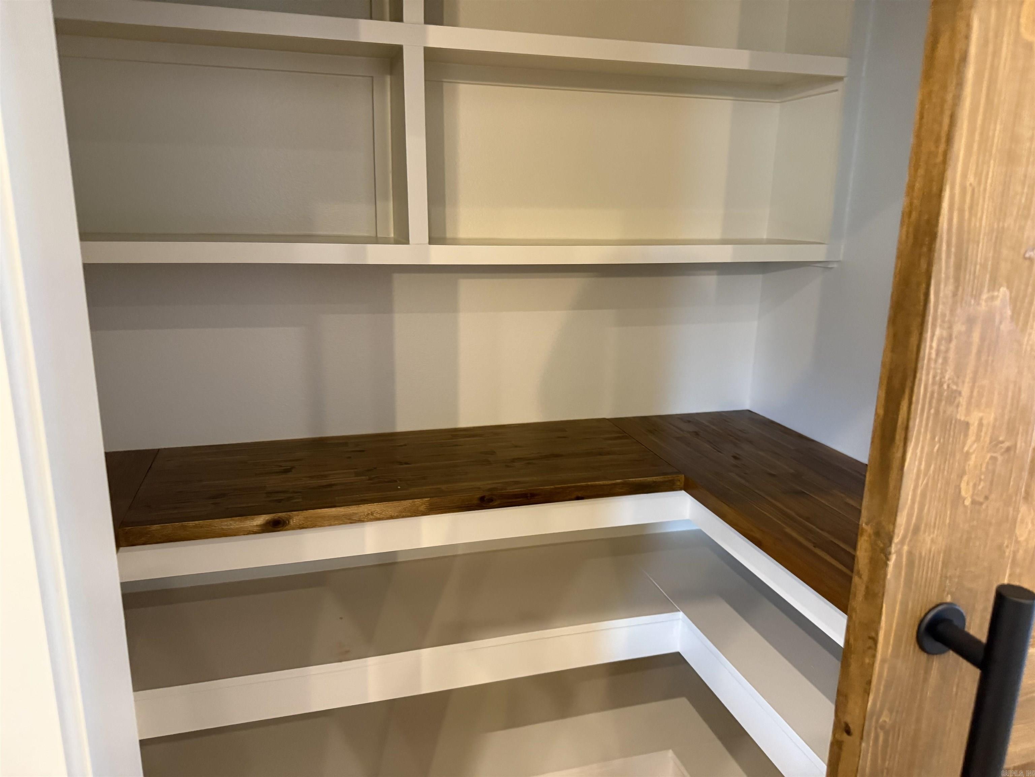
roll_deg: +0.9
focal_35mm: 24
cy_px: 388
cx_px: 518
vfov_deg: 56.8
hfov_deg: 71.6
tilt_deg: -12.4
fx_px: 718
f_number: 1.78
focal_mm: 6.76
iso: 500
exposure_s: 1/60
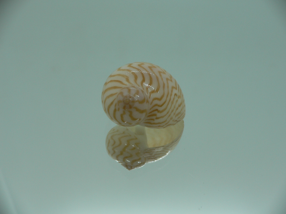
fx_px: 289
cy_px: 107
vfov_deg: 40.7
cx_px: 143
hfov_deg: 52.6
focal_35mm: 35
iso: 80
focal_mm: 4.6
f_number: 2.8
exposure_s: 1/60
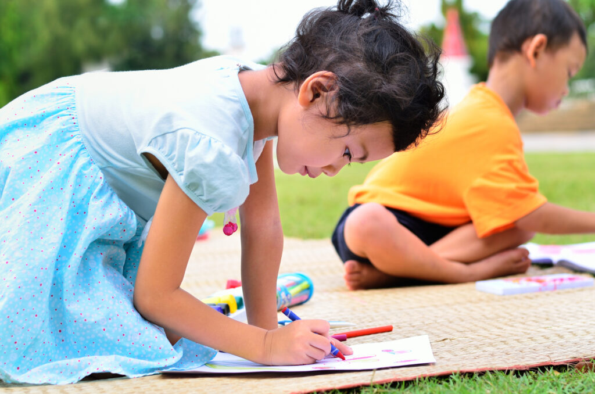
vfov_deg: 18.1
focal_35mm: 75
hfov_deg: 27.0
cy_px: 197
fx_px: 1237
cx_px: 298
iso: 100
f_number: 3.5
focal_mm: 50
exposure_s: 1/200
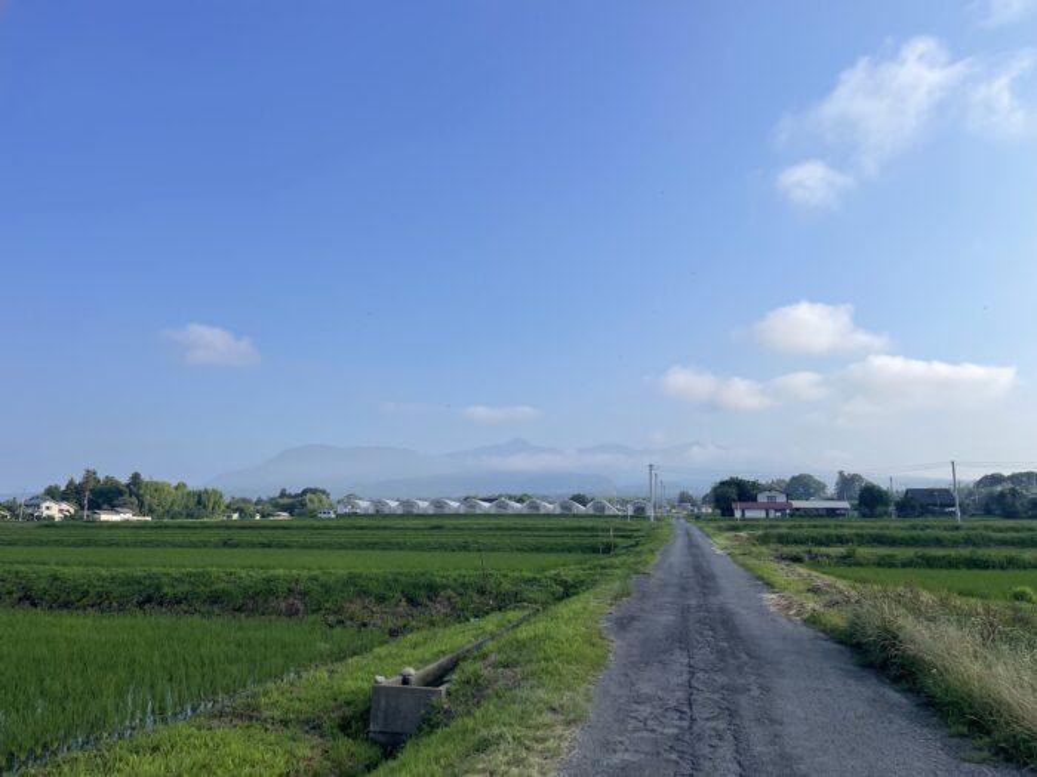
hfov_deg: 69.4
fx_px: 749
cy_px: 388
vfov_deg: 54.9
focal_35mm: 25
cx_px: 518
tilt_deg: +10.6
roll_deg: -1.3
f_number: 1.6
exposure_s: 1/3922
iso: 32
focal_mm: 5.1
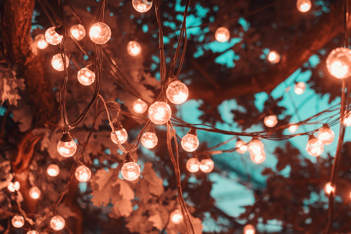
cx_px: 226
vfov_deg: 18.5
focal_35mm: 74
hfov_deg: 27.3
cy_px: 147
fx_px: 719
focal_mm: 35
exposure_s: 1/50
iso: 640
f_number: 2.2
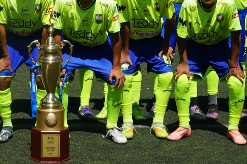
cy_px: -30
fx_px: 939
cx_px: 35
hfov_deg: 14.9
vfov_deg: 9.9
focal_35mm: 137
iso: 100
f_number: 14
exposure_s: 1/160
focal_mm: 38
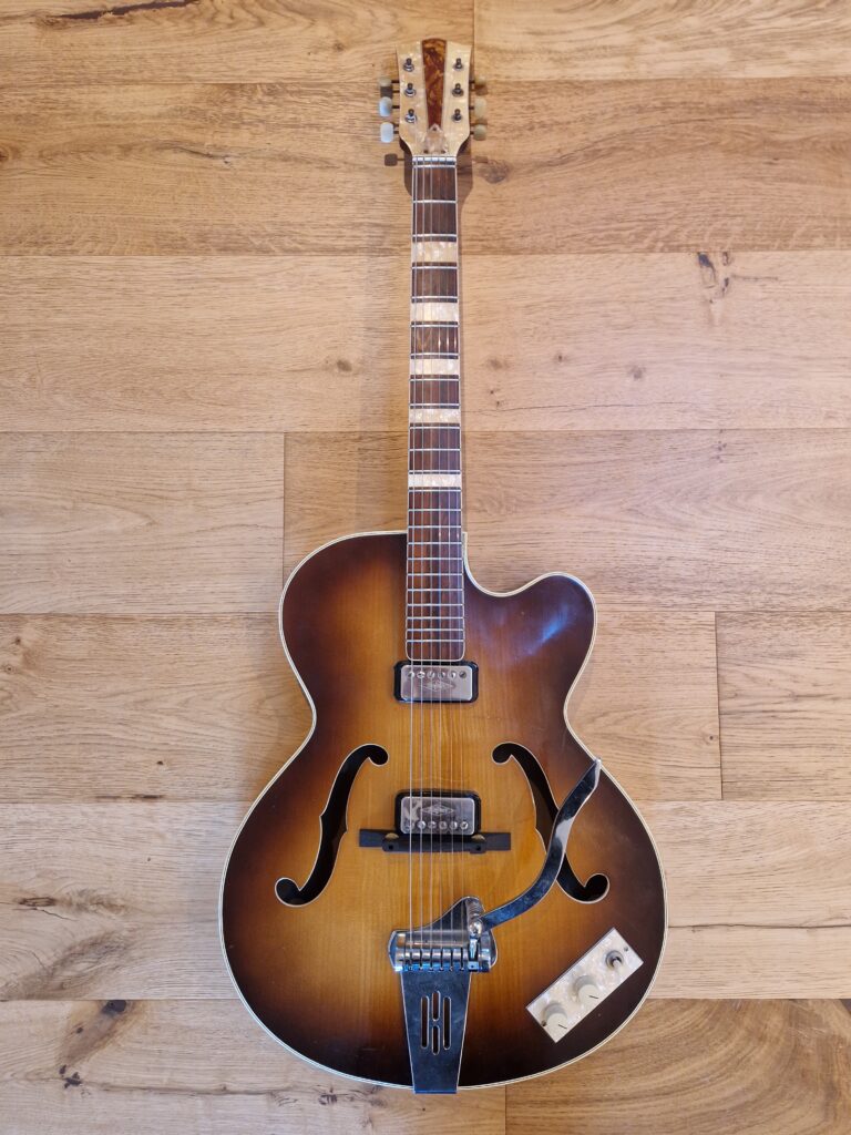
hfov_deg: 58.9
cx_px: 426
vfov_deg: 73.9
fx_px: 754
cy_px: 568
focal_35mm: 23
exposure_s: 1/100
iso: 50
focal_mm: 5.4
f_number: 1.8
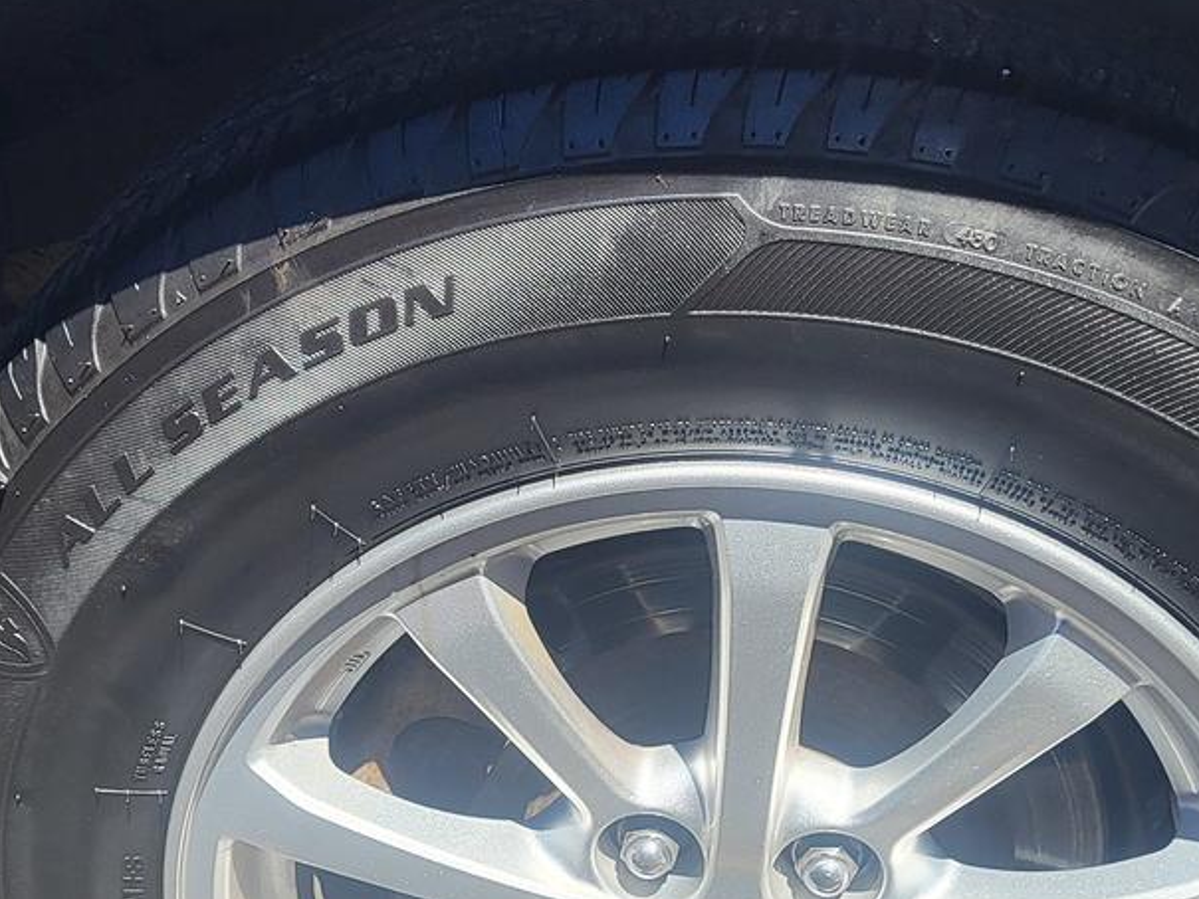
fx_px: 1905
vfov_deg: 25.9
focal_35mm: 55
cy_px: 766
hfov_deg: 34.9
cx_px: 583
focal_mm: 5.4
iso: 40
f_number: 1.8
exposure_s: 1/981
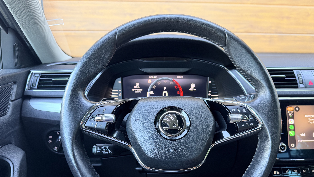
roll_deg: -0.1
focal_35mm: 27
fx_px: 225
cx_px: 162
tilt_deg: -16.3
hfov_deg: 69.8
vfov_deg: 42.3
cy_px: 119
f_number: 1.78
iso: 250
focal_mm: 6.76
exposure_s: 1/60
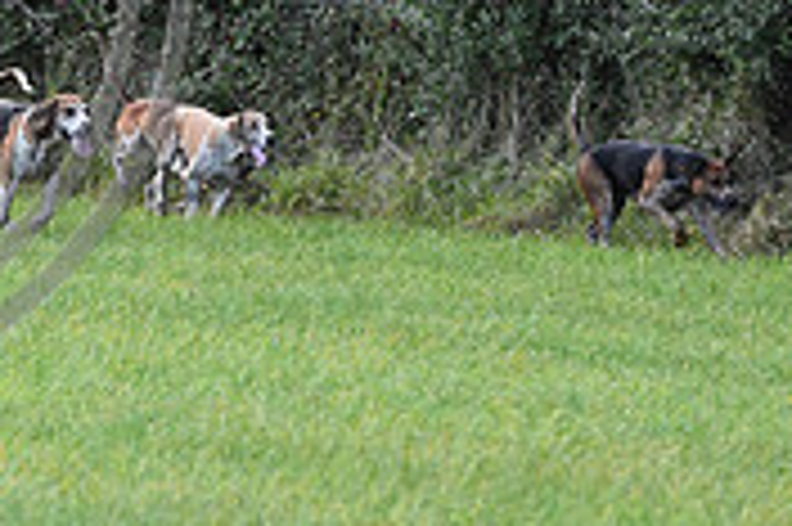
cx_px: -320
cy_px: -103
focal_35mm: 412
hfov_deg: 5.0
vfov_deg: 3.3
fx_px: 9055
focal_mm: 125
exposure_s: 1/1250
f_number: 5.6
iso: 3200
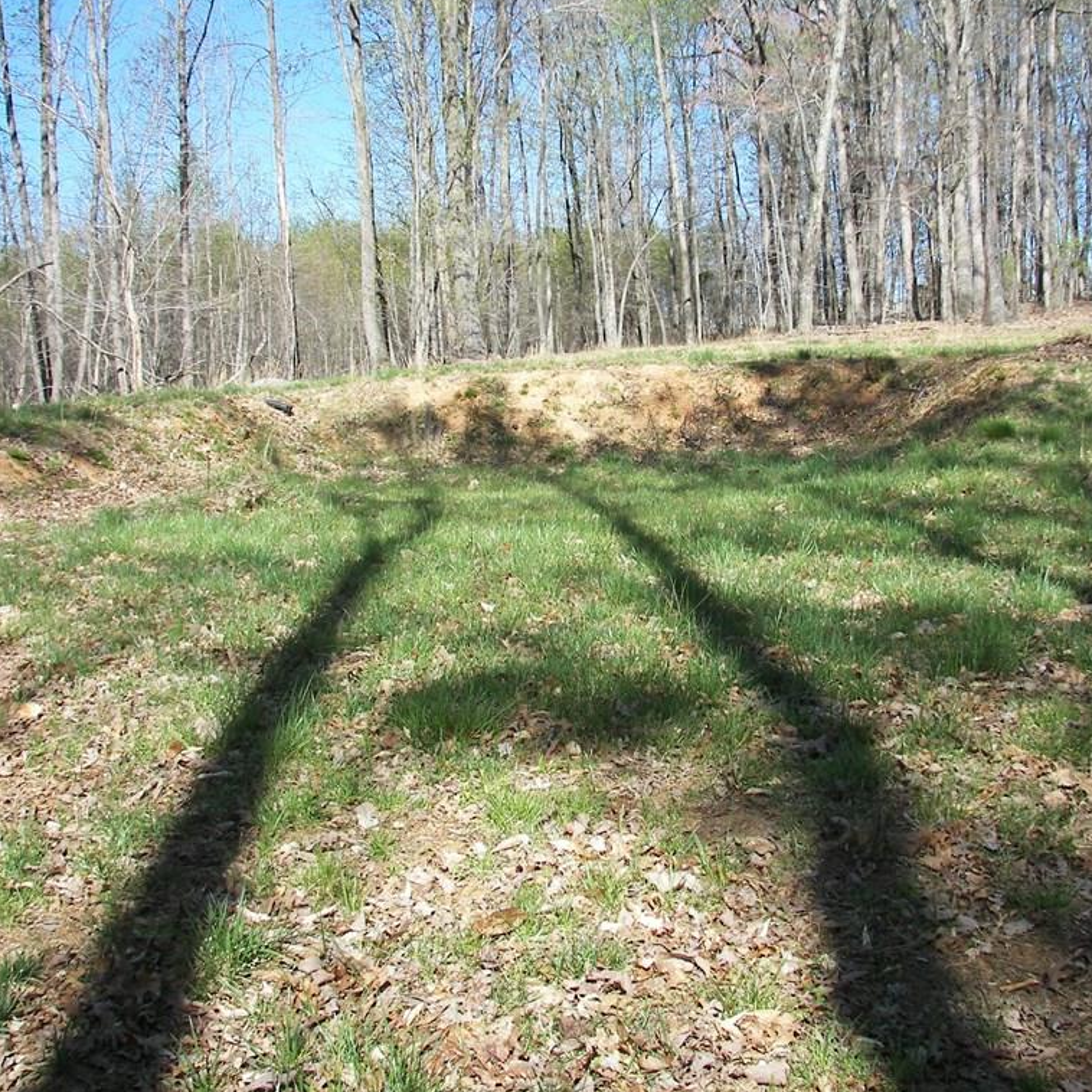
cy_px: 543
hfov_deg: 39.1
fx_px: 1535
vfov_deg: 39.2
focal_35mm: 43
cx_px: 619
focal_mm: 6
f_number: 2.8
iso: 50
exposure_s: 1/400
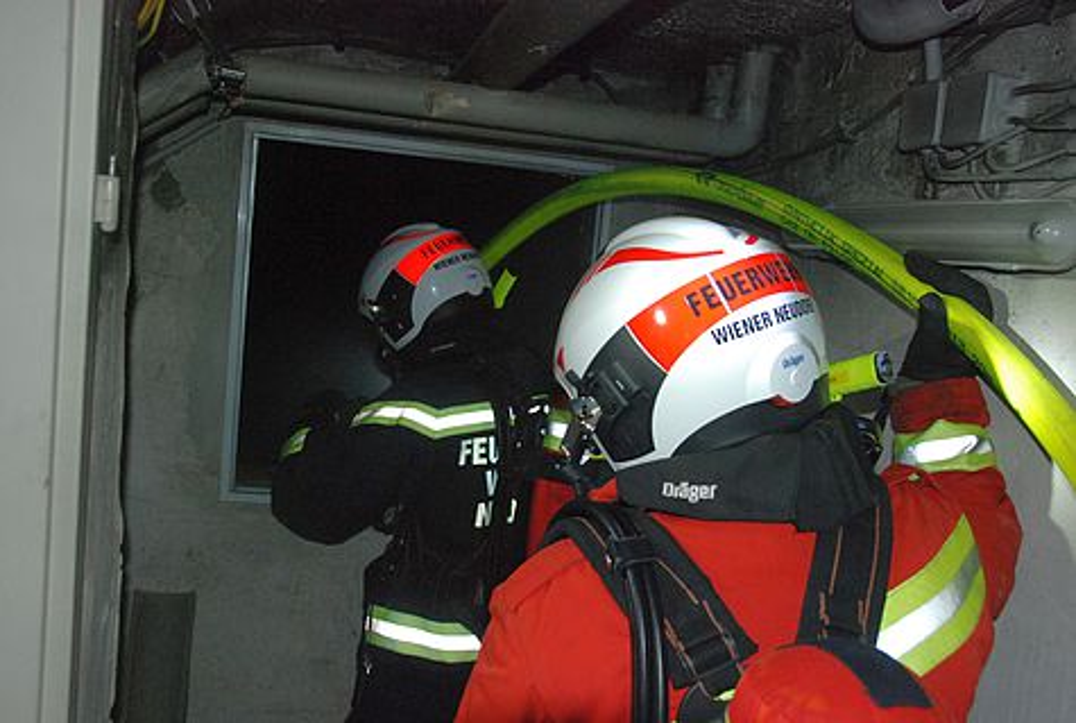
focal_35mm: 33
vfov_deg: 40.2
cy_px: 362
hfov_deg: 57.1
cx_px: 538
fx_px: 988
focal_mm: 22
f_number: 5.6
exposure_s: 1/60
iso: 1250
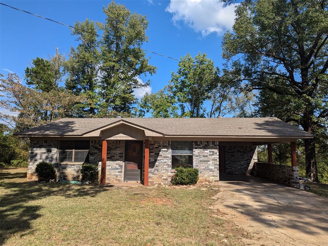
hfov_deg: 71.6
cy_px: 123
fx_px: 227
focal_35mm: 24
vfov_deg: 56.8
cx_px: 164
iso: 39
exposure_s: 1/1919
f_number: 1.85
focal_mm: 6.81
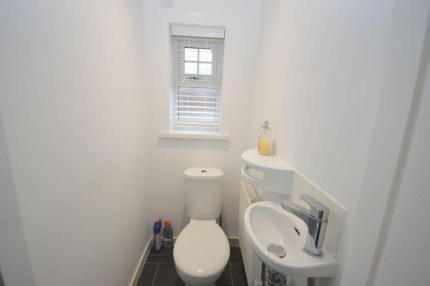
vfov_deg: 77.2
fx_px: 179
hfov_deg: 100.4
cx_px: 215
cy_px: 143
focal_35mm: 15
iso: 400
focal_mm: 10
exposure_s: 1/60
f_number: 4
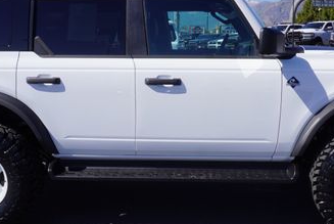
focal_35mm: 47
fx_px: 437
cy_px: 115
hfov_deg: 41.8
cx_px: 183
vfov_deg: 28.7
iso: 100
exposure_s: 1/200
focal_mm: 16
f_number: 10
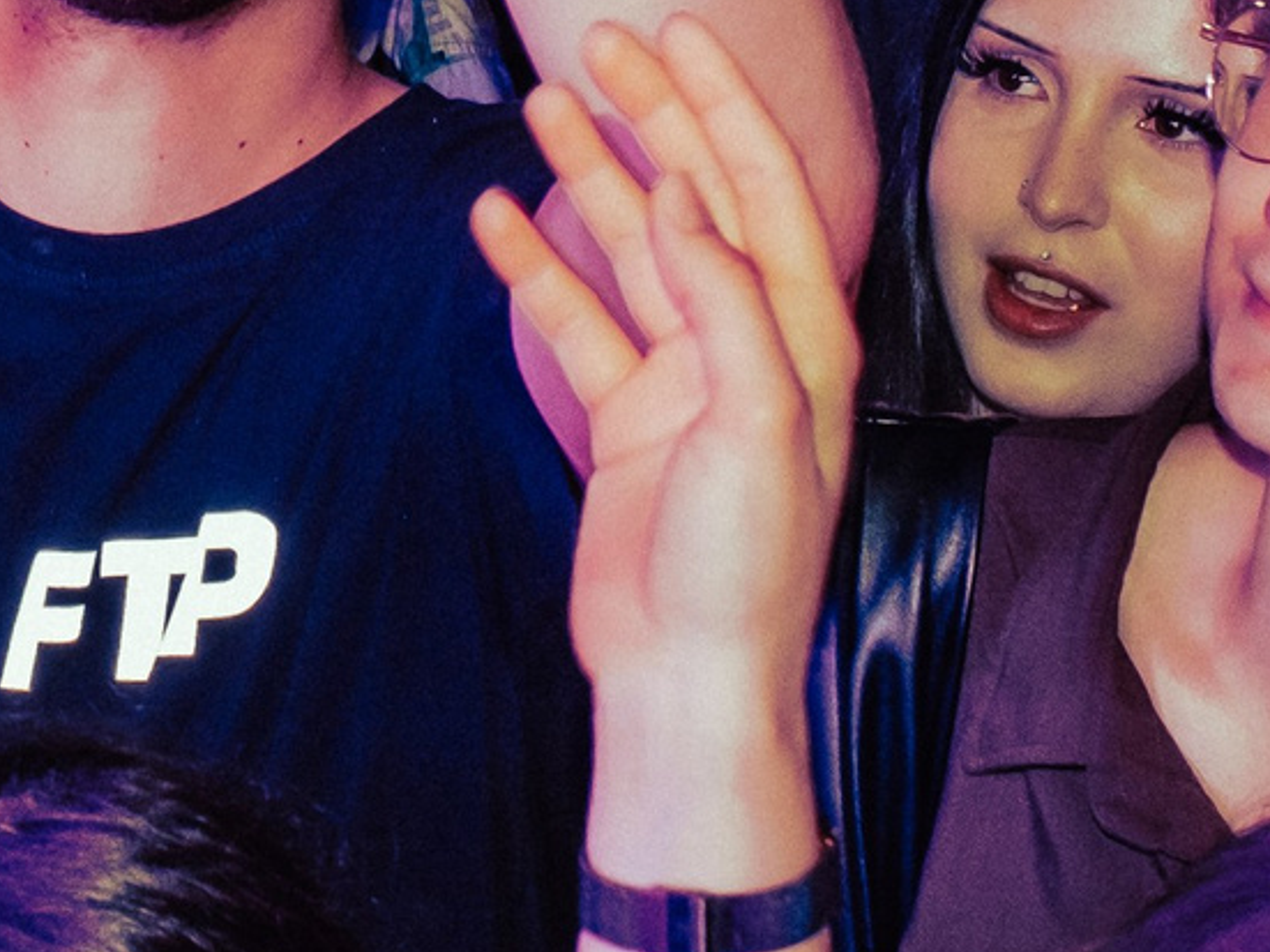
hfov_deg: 10.7
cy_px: -204
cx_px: -64
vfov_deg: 8.0
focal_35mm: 183
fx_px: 6712
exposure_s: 1/125
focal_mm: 25
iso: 1000
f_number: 4.5
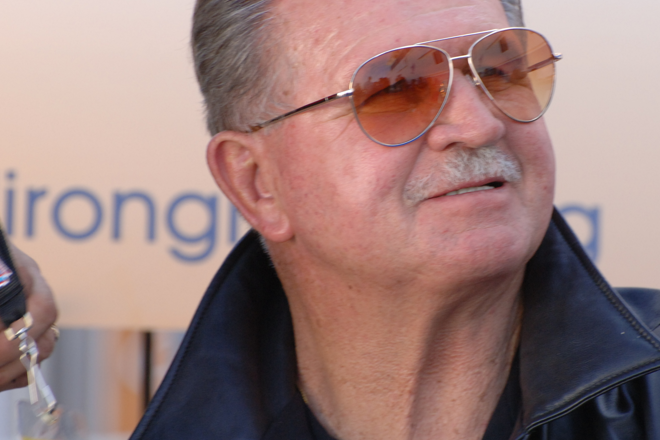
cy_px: 170
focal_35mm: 456
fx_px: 8360
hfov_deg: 4.5
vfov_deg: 3.0
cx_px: 467
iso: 400
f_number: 7.1
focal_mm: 200
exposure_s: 1/200
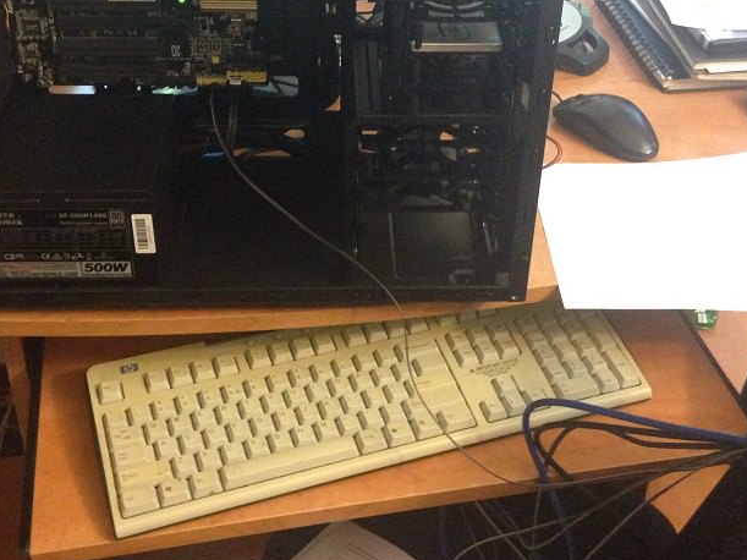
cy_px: 143
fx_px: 1165
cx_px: 373
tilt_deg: -32.1
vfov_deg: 26.7
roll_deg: -0.7
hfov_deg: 35.5
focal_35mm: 54
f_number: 2.4
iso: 500
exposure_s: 1/15
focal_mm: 4.12
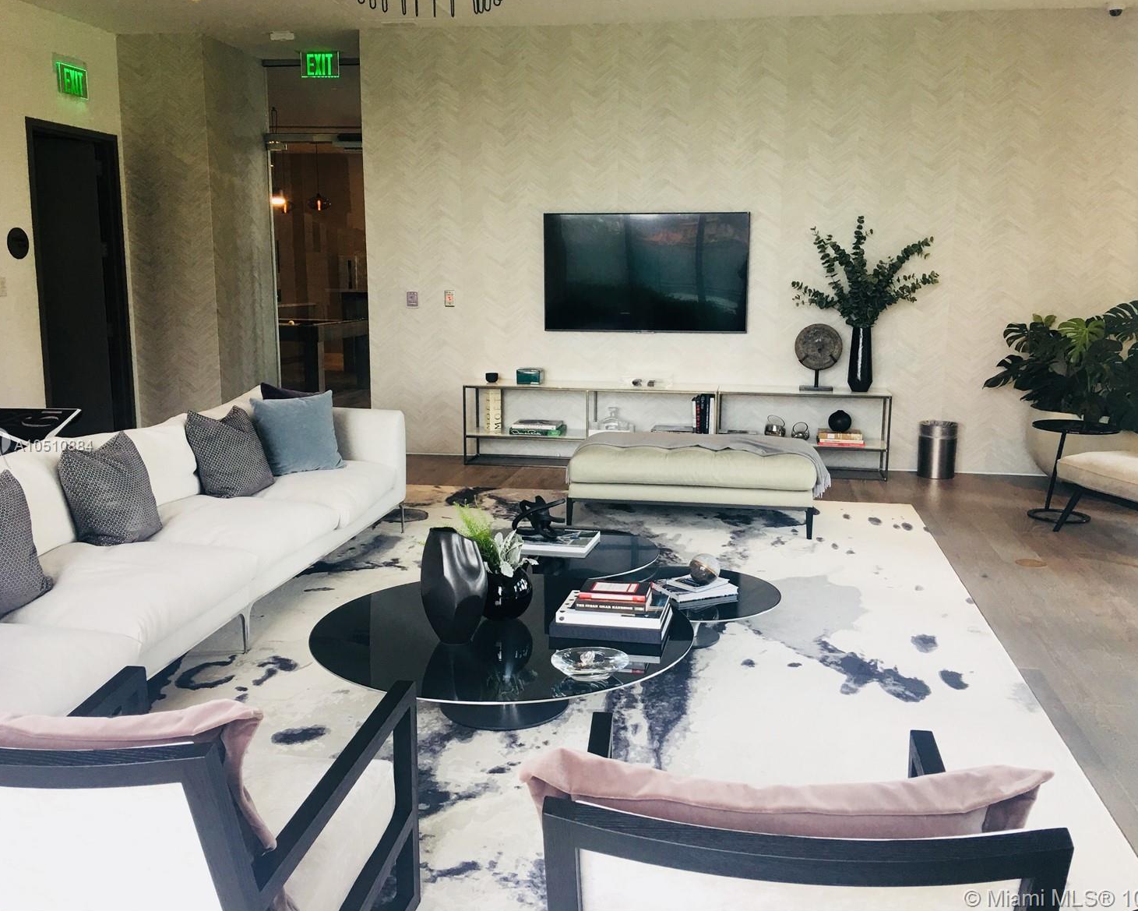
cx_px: 593
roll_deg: -1.6
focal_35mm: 31
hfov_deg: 57.2
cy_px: 447
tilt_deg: -8.7
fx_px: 1044
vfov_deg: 47.1
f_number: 2.2
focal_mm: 4.15
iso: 25
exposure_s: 1/40
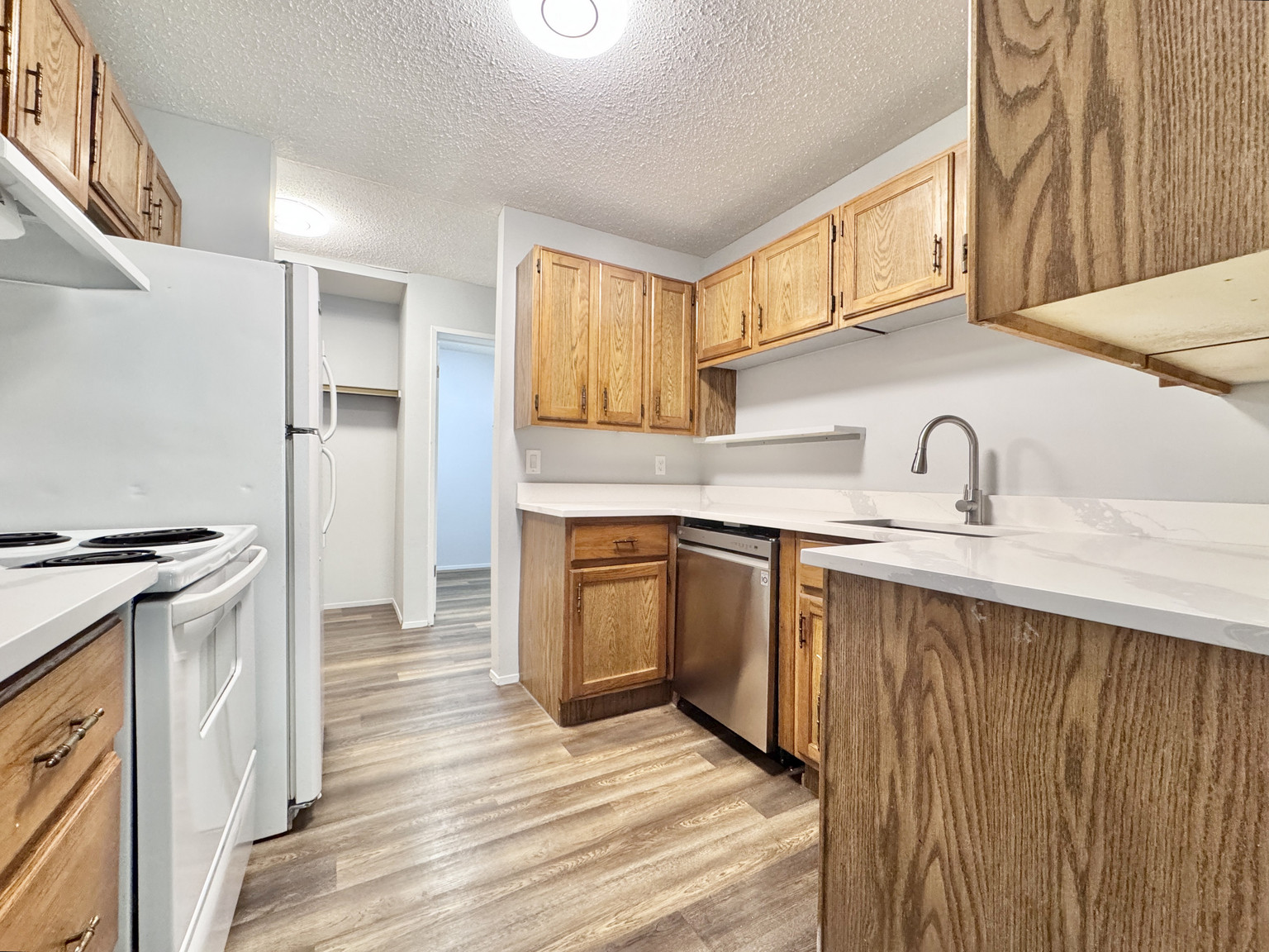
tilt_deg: +0.3
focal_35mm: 14
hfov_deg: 102.1
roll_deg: +0.0
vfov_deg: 85.7
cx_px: 634
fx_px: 513
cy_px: 476
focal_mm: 2.22
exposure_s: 1/60
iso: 320
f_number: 2.2
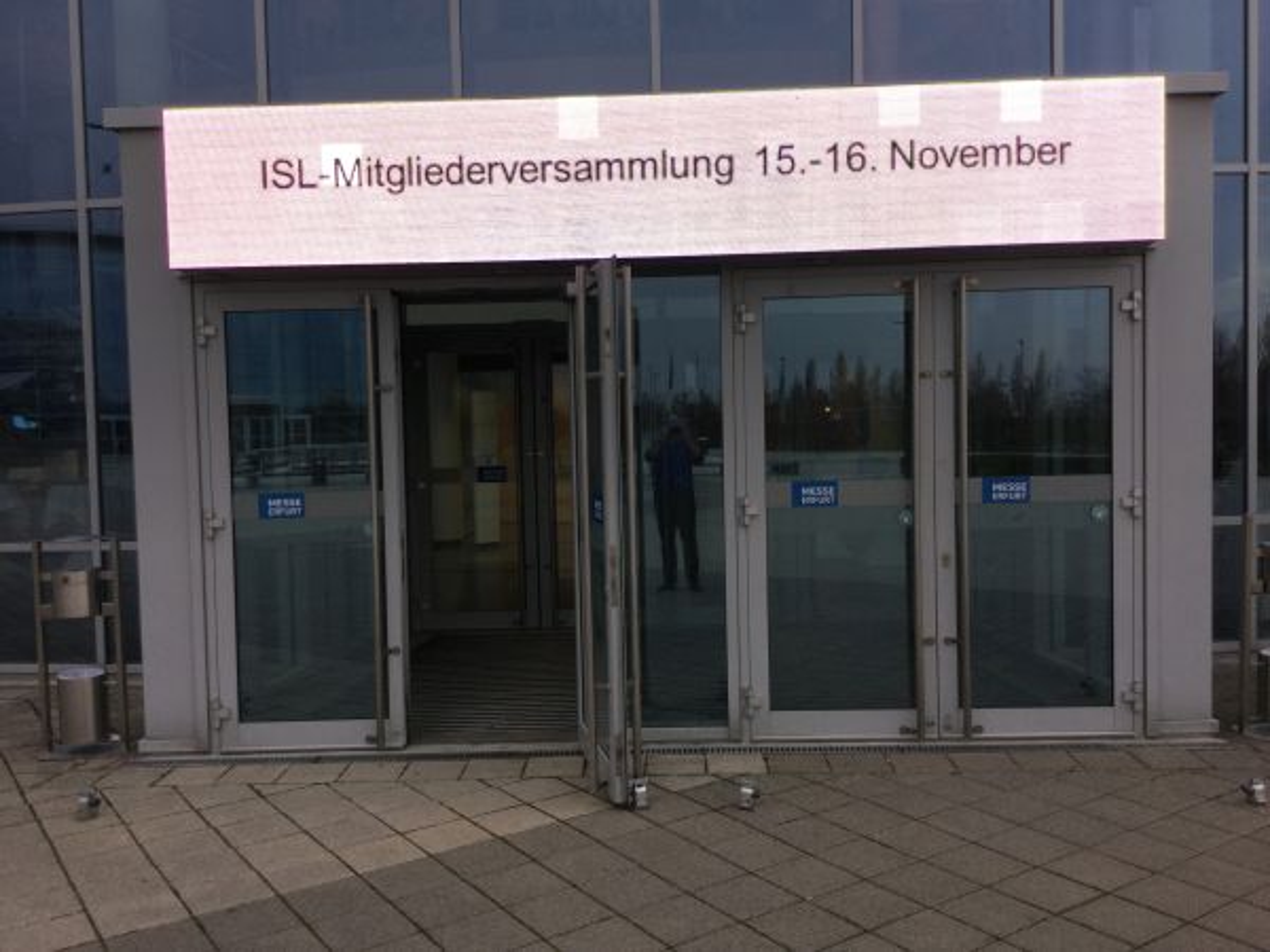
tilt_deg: -3.6
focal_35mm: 31
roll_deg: +0.1
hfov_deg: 58.4
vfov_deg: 45.4
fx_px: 1137
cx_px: 635
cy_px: 476
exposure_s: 1/125
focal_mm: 3.3
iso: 25
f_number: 2.4
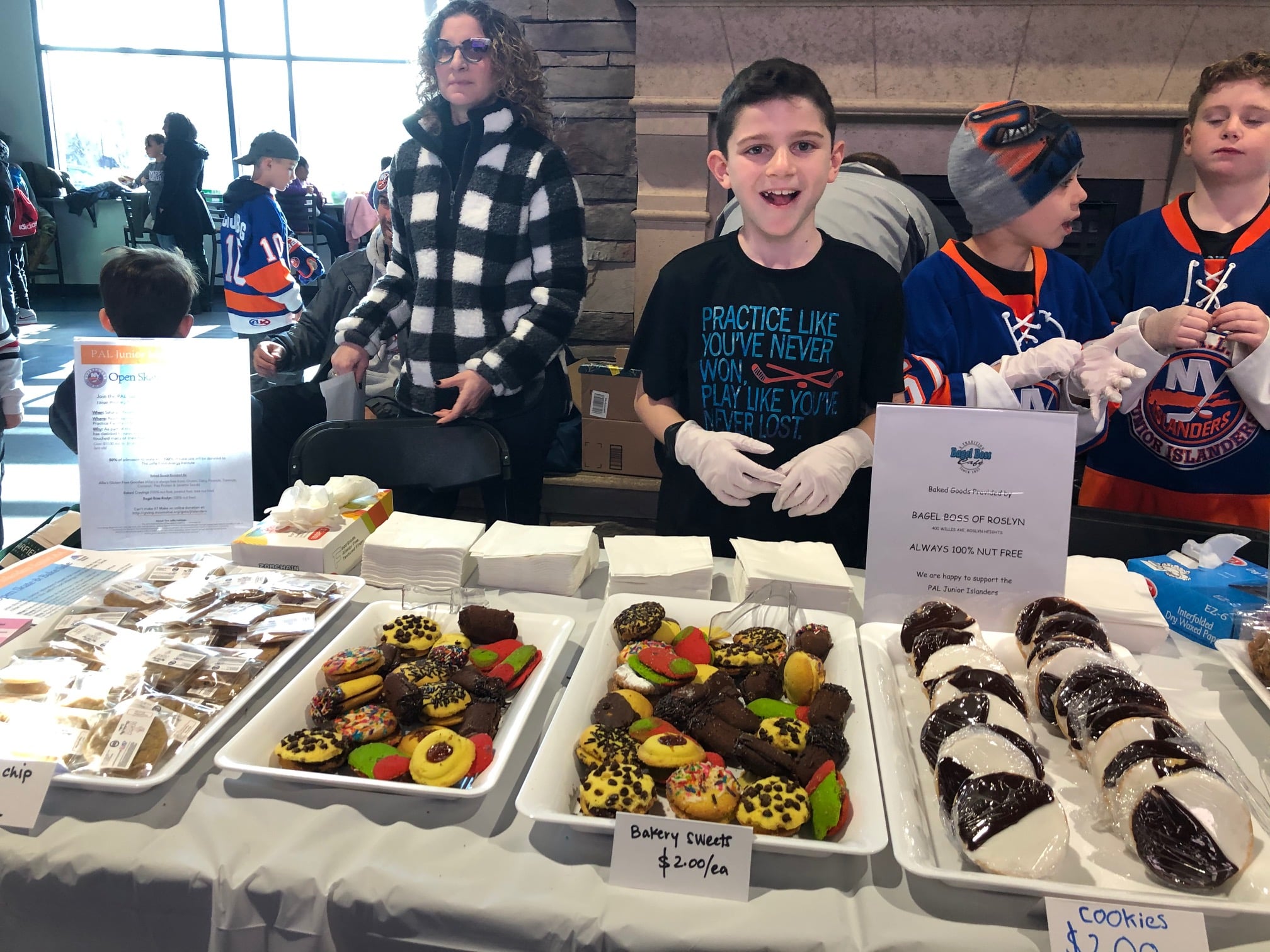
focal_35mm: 28
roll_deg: -1.9
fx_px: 1027
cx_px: 635
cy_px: 476
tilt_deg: -17.1
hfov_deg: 63.4
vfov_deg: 49.7
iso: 125
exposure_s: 1/120
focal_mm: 3.99
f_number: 1.8
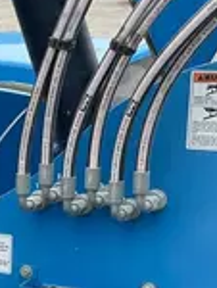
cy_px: 276
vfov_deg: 15.3
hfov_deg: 10.5
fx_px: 1059
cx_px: -246
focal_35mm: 127
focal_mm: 4.2
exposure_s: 1/910
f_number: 1.6
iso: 32
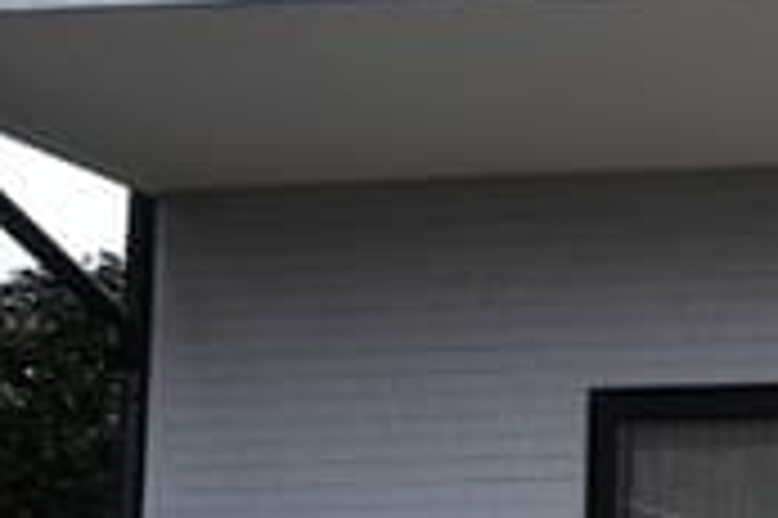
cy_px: 750
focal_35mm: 76
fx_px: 1648
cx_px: 1614
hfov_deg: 17.5
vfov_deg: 16.4
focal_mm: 16.5
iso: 100
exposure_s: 1/160
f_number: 5.6
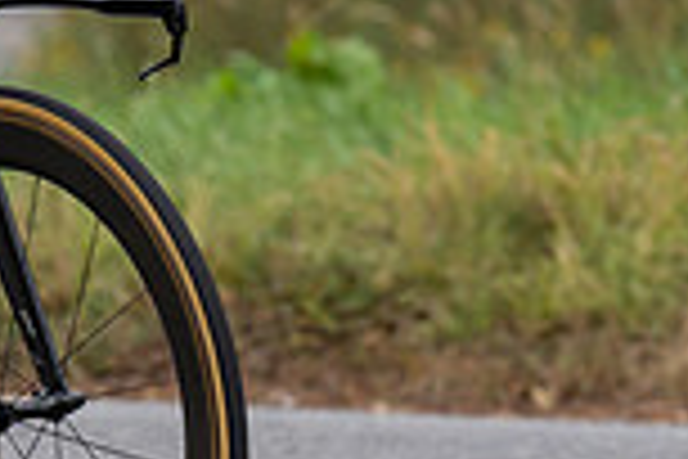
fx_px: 17619
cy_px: 85
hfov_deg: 2.2
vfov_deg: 1.5
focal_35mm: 922
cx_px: -232
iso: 320
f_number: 4
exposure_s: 1/1000
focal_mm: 150
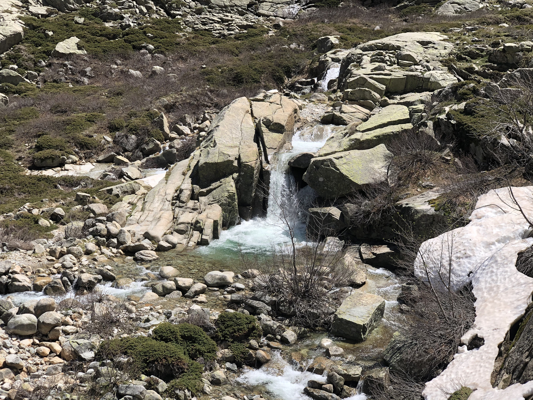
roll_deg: -2.9
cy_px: 200
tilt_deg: -11.5
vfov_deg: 28.0
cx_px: 266
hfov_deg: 36.8
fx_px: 801
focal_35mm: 52
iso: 16
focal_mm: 6
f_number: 2.4
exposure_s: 1/979
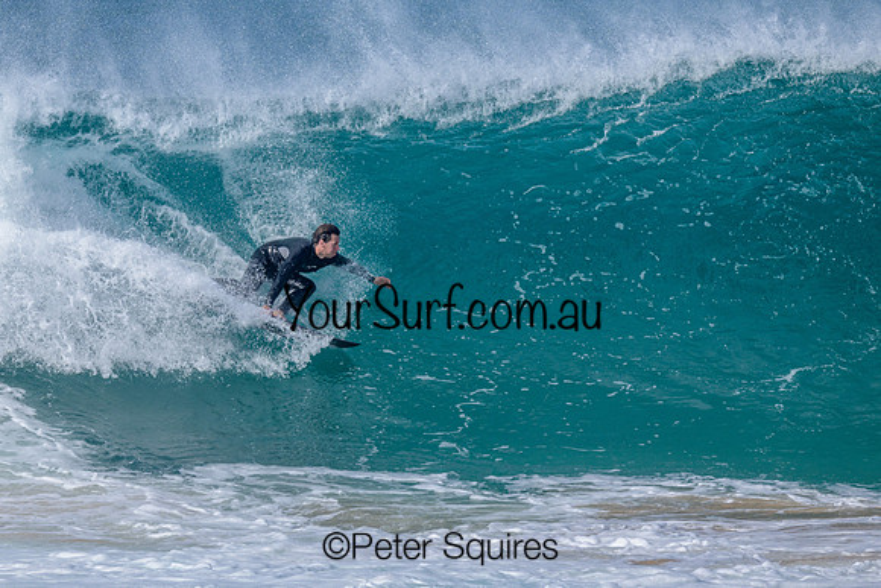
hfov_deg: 1.9
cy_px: 252
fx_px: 26910
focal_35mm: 1099
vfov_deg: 1.3
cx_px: 297
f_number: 6.3
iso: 250
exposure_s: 1/2000
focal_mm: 800
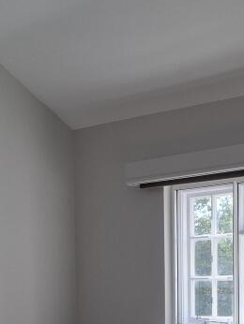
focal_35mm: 68
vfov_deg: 27.3
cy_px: 302
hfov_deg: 21.5
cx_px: 180
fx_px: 638
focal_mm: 5.54
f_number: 1.8
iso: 50
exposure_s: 1/195
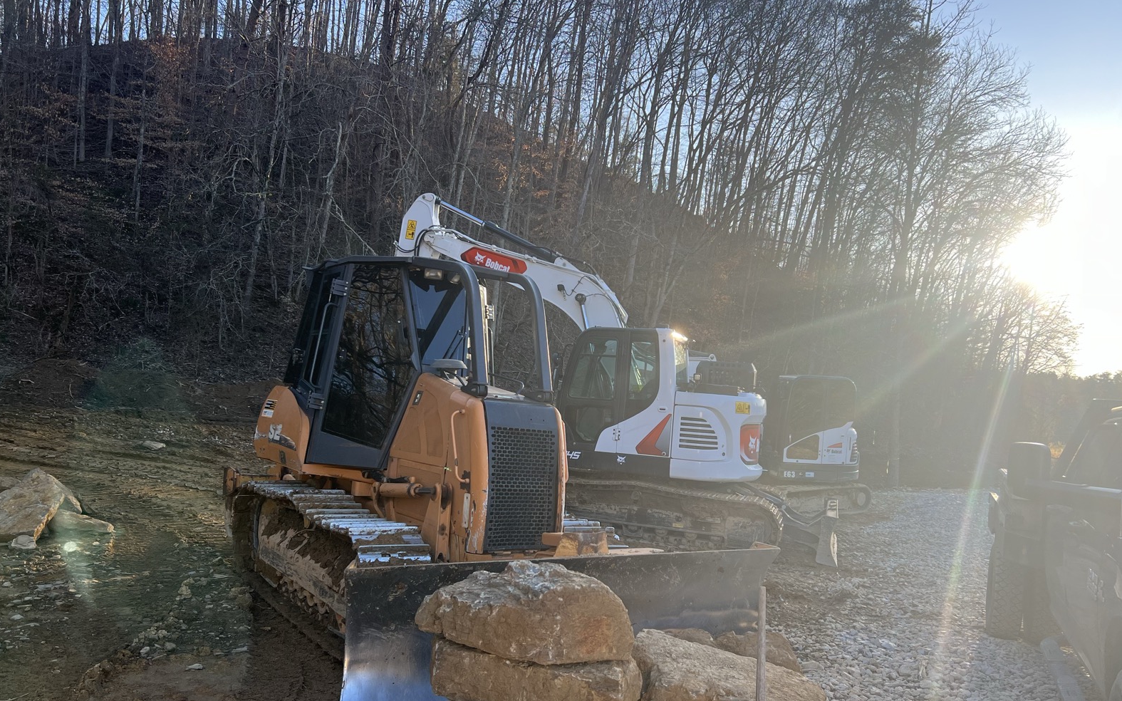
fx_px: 856
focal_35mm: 28
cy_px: 402
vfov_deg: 44.4
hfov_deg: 66.5
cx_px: 566
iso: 50
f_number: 1.5
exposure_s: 1/758
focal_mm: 5.7
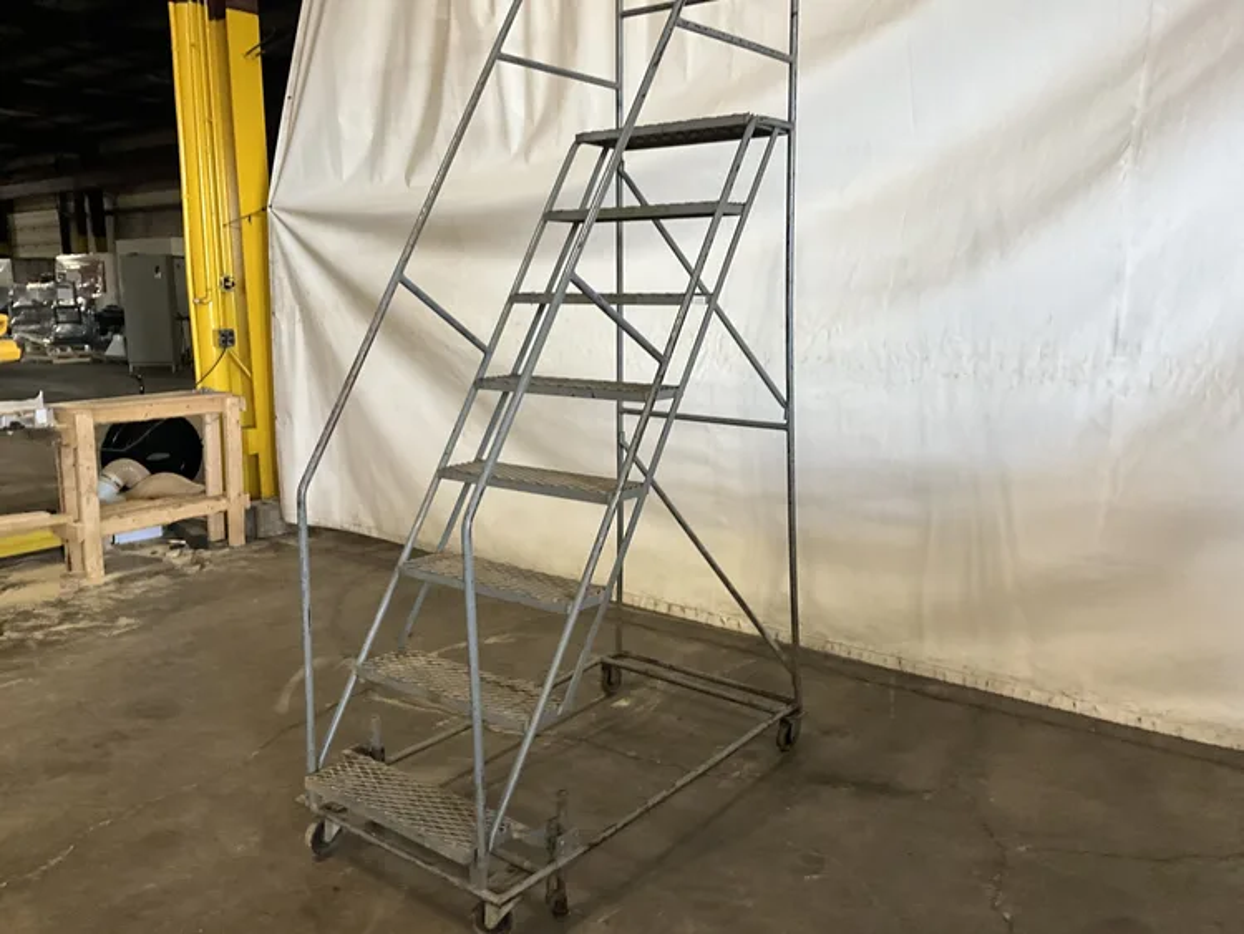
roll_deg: +1.1
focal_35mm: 29
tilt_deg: -11.2
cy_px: 467
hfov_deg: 61.6
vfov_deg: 48.3
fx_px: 1043
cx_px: 622
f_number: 1.8
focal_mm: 3
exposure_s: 1/60
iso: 160
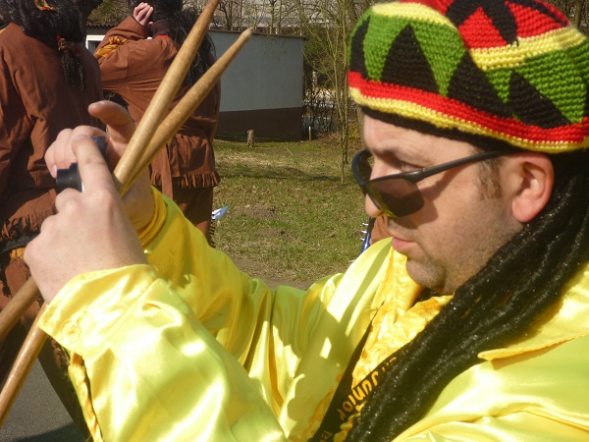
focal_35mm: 66
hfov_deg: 29.4
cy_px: 221
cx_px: 294
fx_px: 1123
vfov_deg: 22.3
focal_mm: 11.7
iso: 80
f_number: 5.3
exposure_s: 1/320
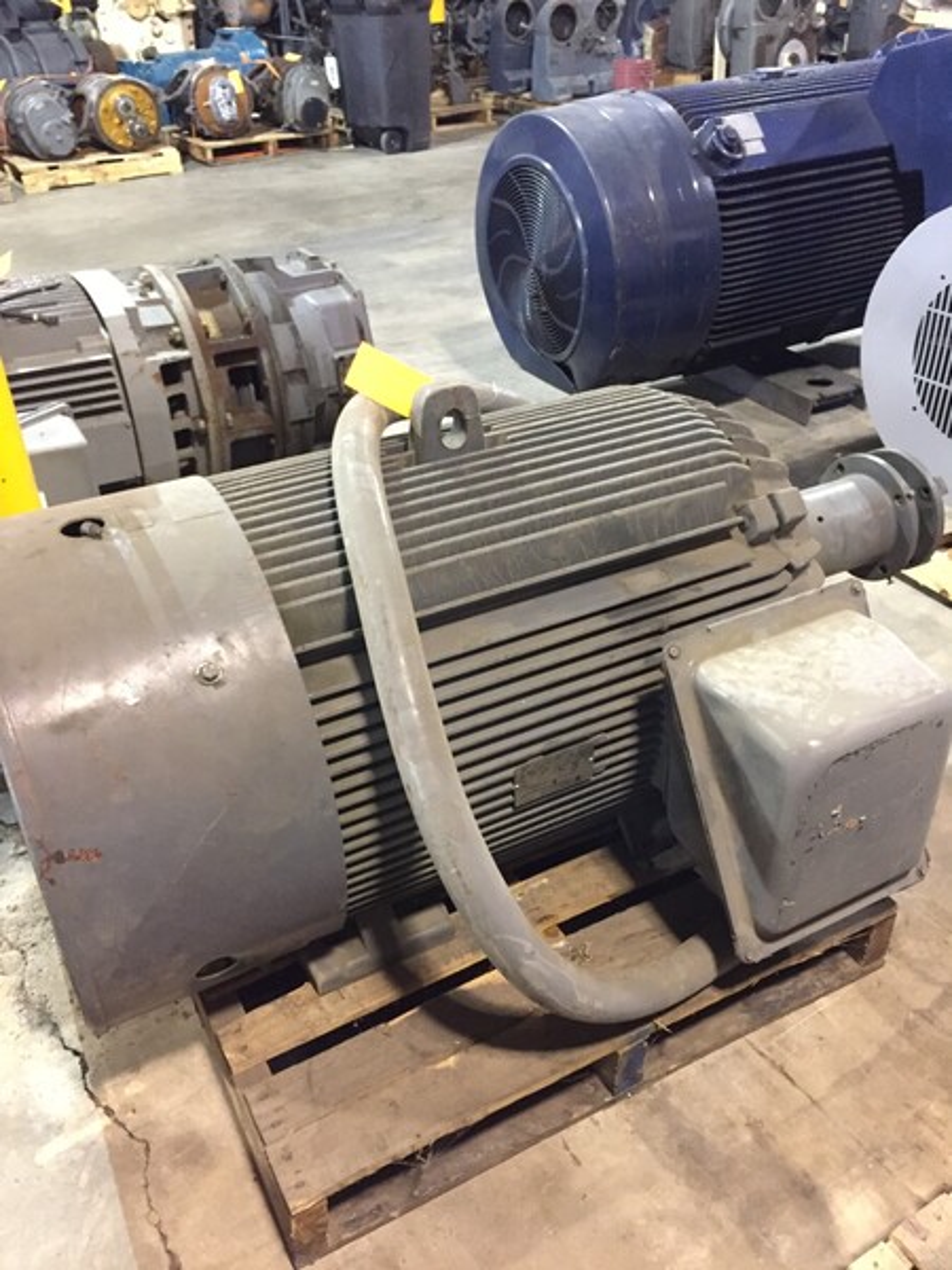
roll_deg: +2.2
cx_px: 476
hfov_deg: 48.2
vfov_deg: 61.7
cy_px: 635
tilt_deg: -33.1
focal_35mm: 29
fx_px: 1063
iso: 400
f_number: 2.2
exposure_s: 1/15
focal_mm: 4.15
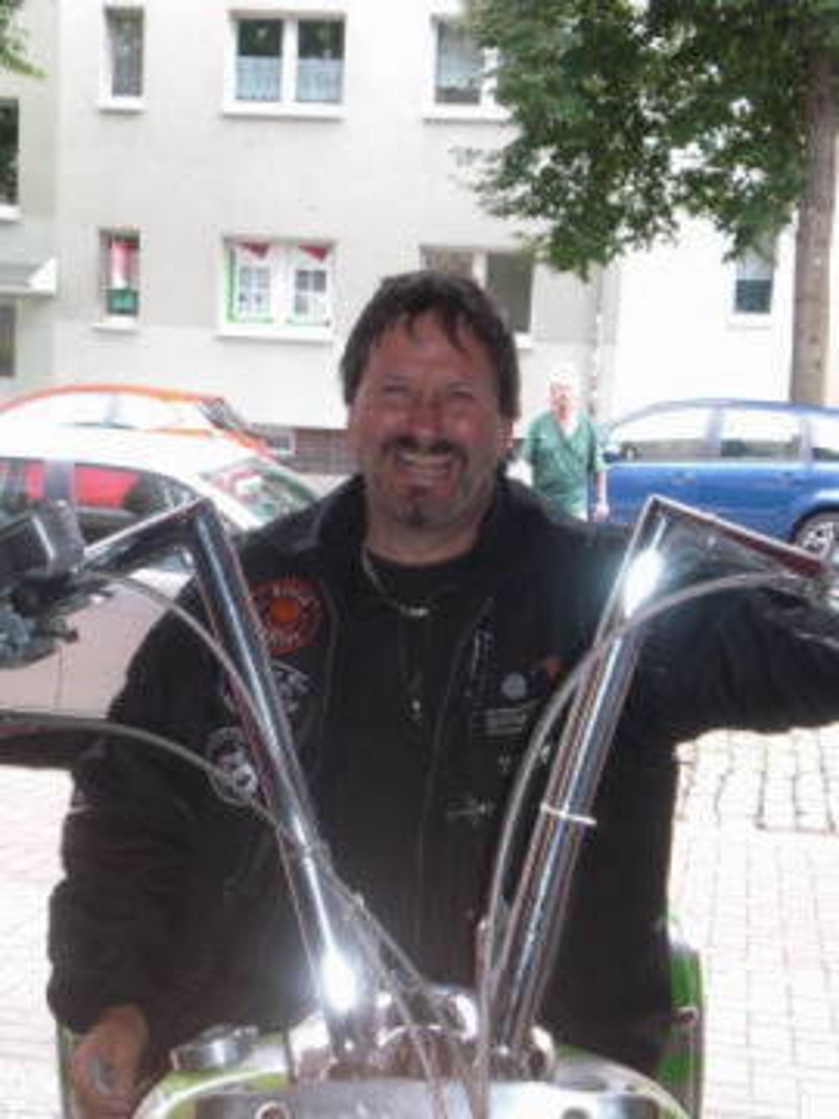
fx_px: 2036
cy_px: 560
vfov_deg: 30.7
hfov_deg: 23.3
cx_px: 420
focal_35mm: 63
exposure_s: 1/60
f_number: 4
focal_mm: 10.4
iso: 200
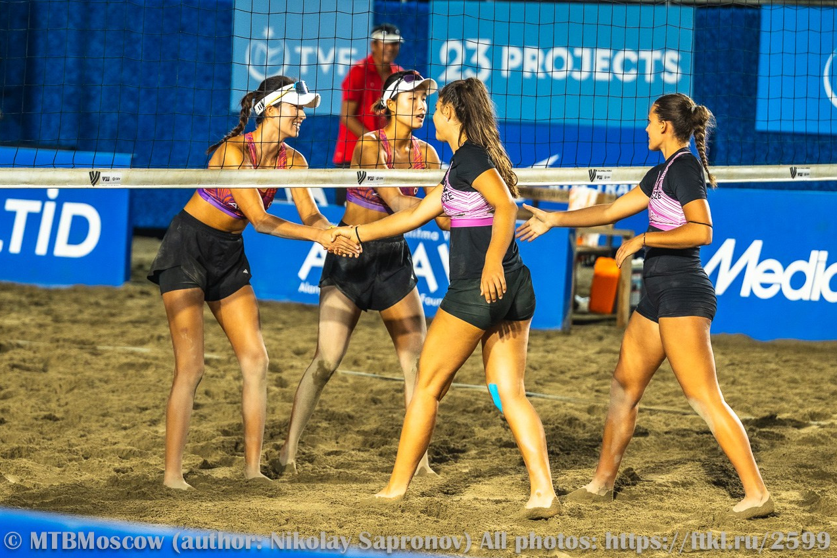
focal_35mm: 188
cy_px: 280
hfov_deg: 10.9
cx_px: 418
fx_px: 4371
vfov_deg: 7.3
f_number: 3.2
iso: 800
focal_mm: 125
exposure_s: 1/1000
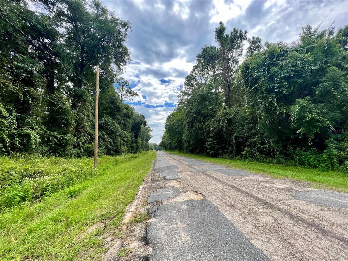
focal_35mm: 13
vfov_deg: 89.9
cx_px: 174
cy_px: 130
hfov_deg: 106.2
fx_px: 131
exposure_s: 1/752
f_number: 1.8
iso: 32
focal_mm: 1.57
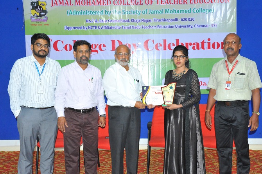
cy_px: 89
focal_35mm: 47
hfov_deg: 42.0
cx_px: 135
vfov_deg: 28.6
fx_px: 342
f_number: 16
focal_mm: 45
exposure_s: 1/160
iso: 6400
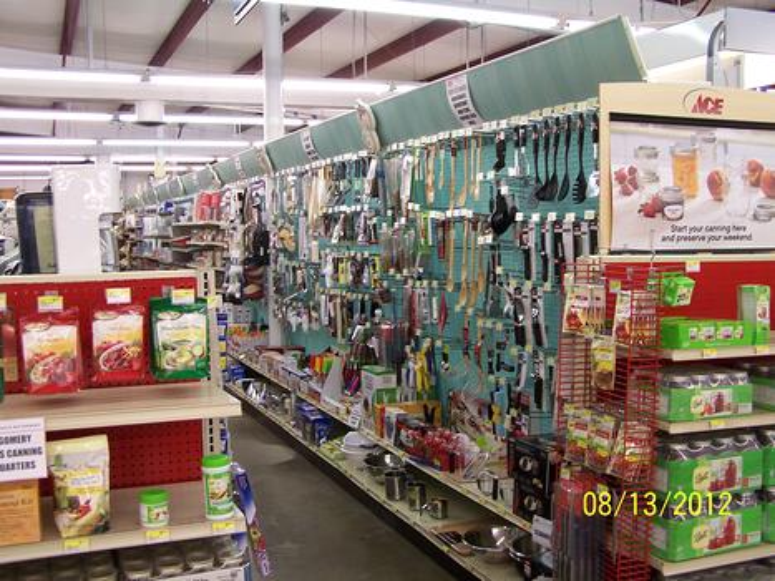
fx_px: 851
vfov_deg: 37.7
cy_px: 290
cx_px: 388
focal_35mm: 38
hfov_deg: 49.0
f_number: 2.8
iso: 140
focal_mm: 6.3
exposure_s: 1/30
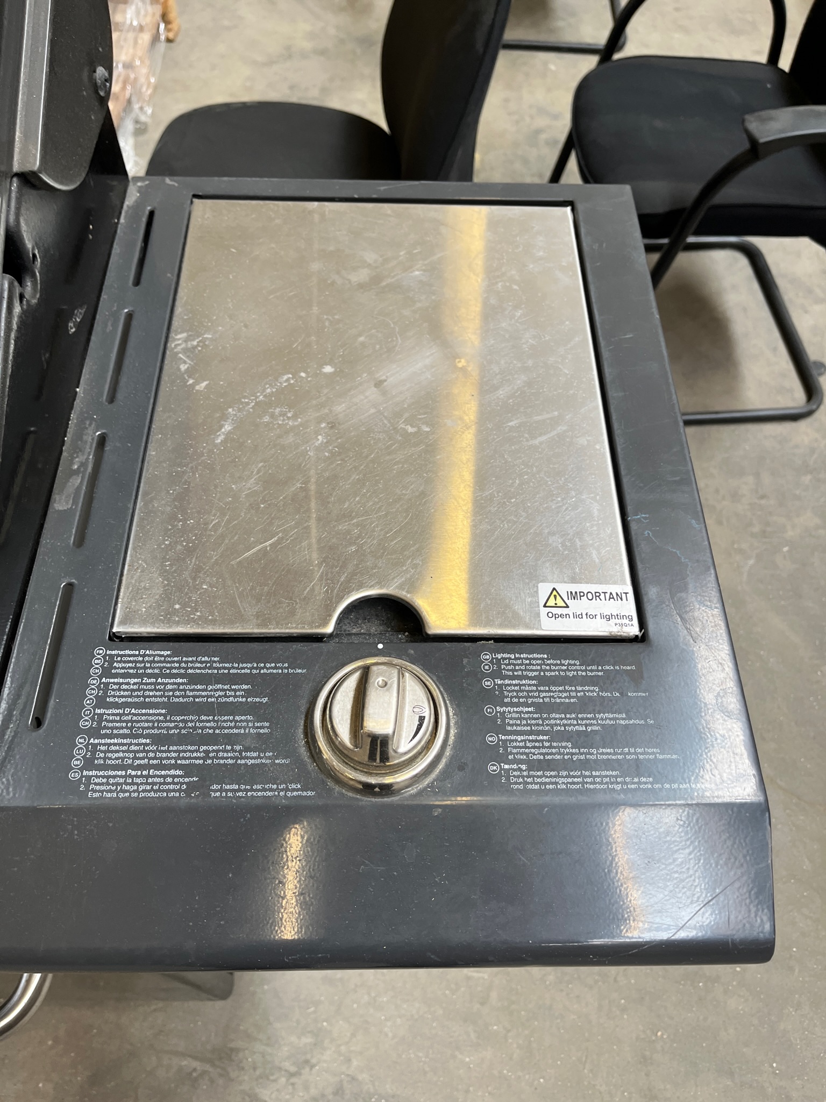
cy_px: 551
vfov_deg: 67.3
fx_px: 827
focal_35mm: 26
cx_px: 413
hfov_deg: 53.0
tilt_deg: -56.8
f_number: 1.6
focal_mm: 5.1
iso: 80
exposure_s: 1/100
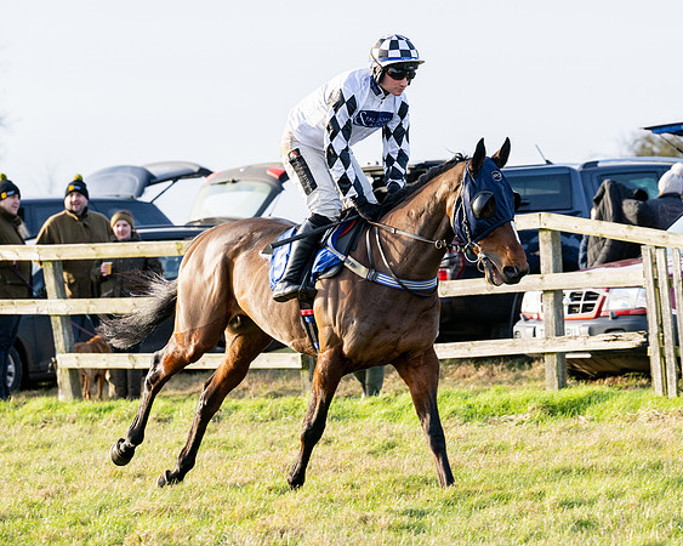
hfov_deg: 8.6
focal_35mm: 226
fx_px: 4558
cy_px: 275
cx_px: 457
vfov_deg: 6.9
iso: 400
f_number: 5
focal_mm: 145
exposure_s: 1/1000
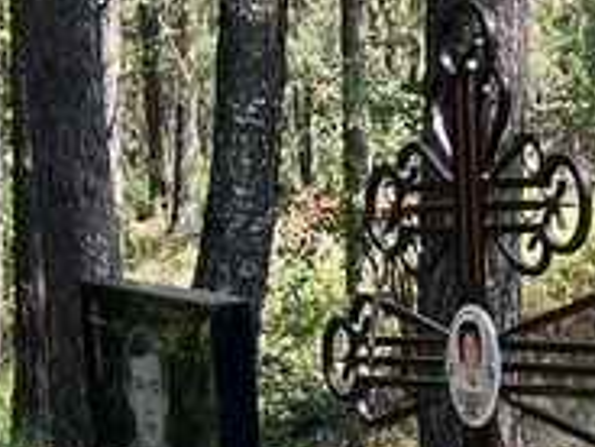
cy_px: 855
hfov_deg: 13.6
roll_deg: +2.2
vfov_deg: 9.6
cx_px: 417
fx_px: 2492
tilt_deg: -12.2
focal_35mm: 145
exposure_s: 1/349
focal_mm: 5.7
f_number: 1.5
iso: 50
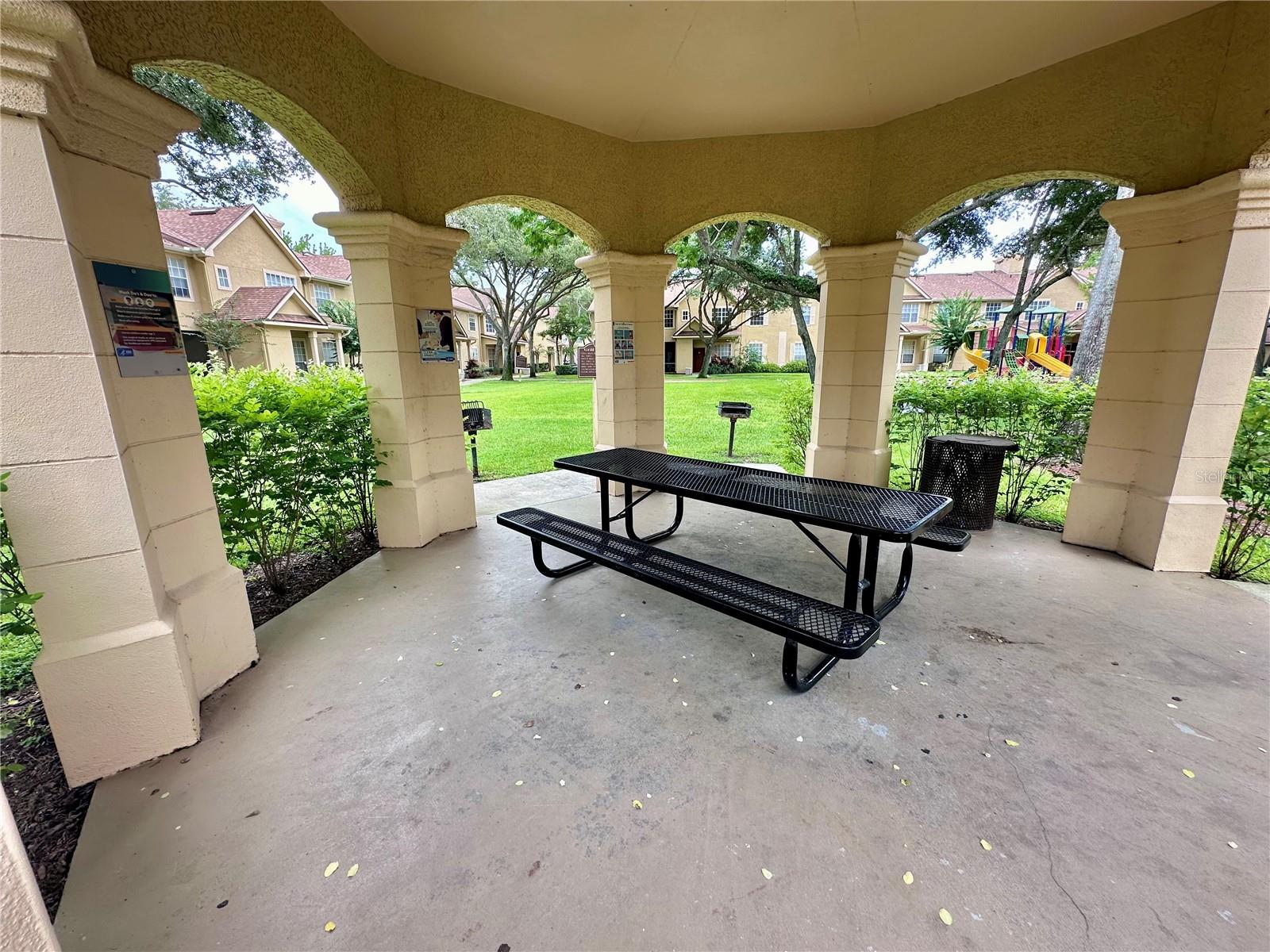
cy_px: 476
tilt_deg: -13.7
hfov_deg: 102.1
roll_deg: +0.7
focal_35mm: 14
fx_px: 514
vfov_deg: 85.7
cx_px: 635
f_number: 2.2
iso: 40
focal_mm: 2.22
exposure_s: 1/120
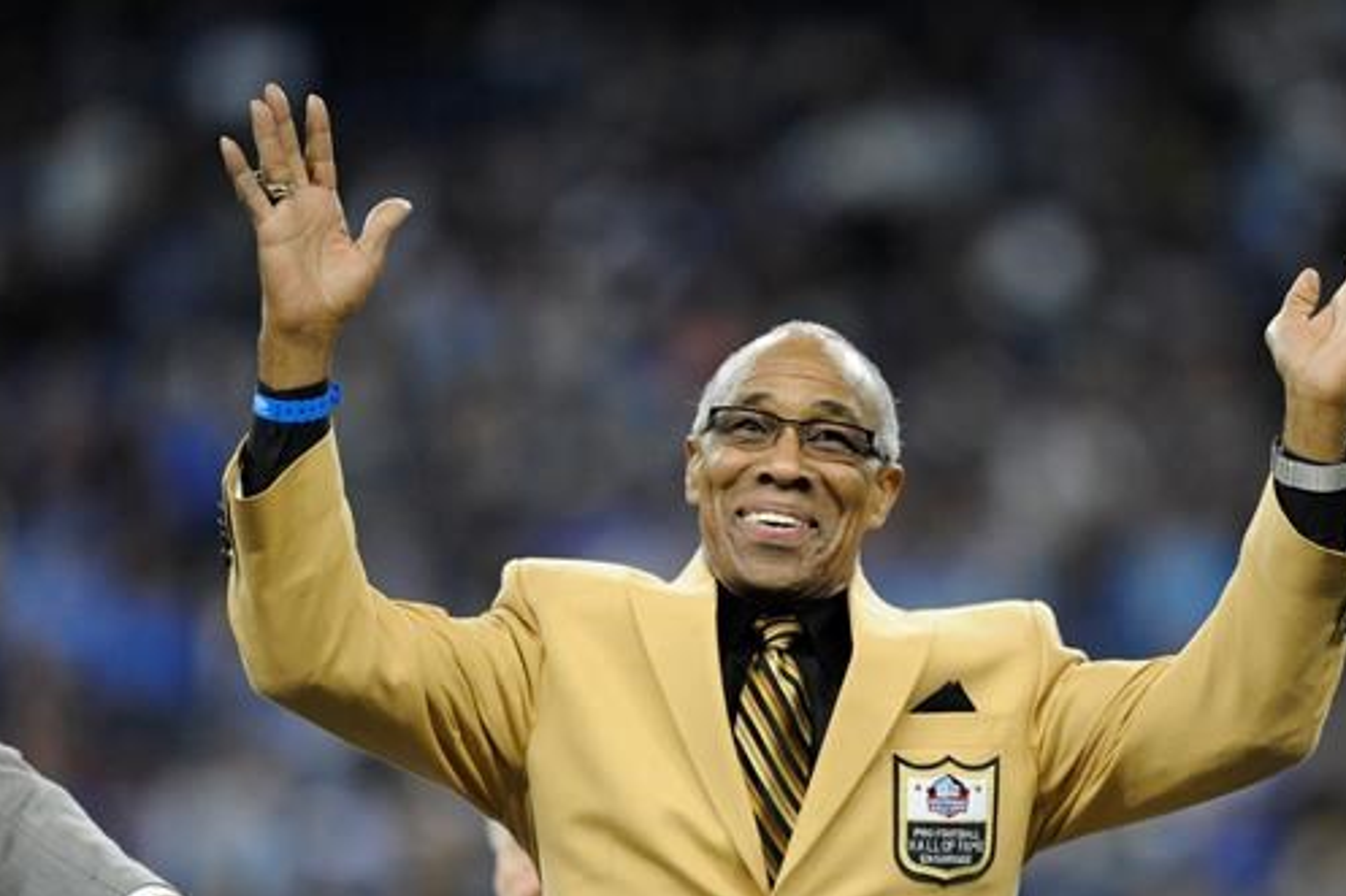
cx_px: 812
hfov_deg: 5.3
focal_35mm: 392
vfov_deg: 3.5
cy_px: 578
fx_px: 14651
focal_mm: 300
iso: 3200
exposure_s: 1/1250
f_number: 2.8
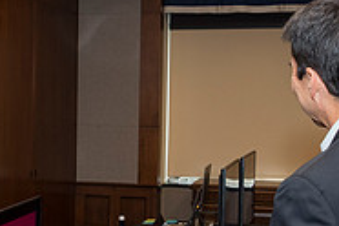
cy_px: 231
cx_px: 36
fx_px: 706
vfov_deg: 17.7
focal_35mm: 75
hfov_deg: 26.1
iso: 800
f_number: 5
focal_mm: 24
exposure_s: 1/125
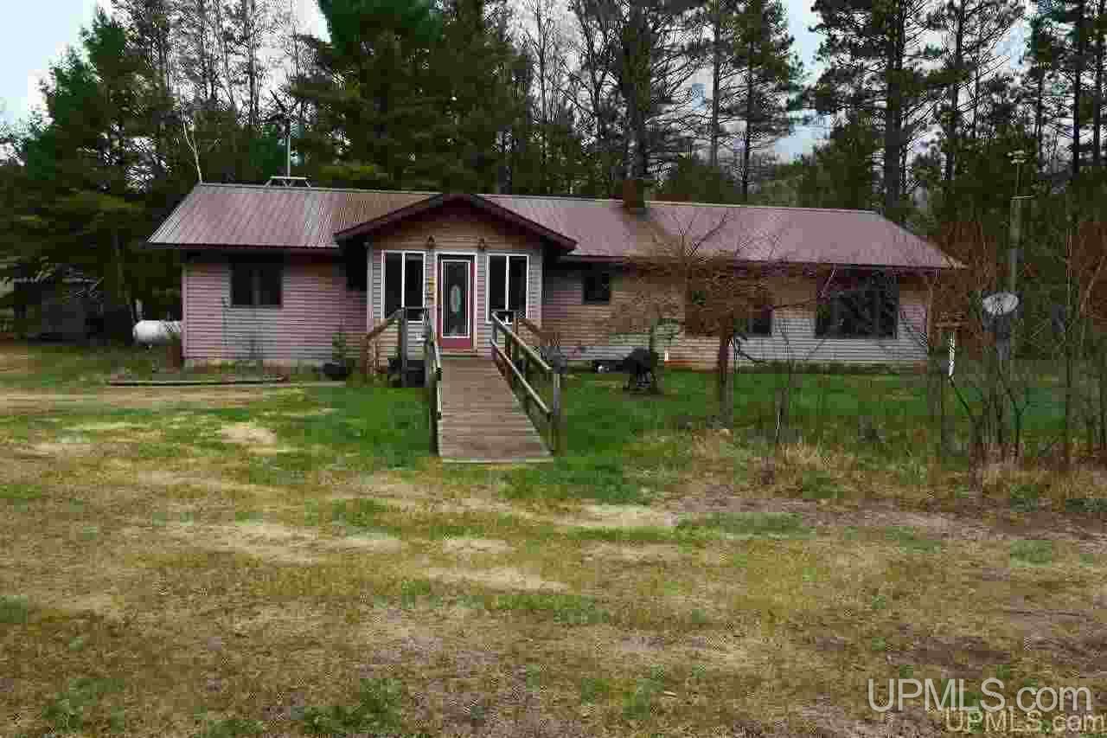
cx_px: 554
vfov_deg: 47.9
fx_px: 830
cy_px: 369
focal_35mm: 27
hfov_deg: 67.4
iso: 140
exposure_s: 1/250
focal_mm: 18
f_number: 8
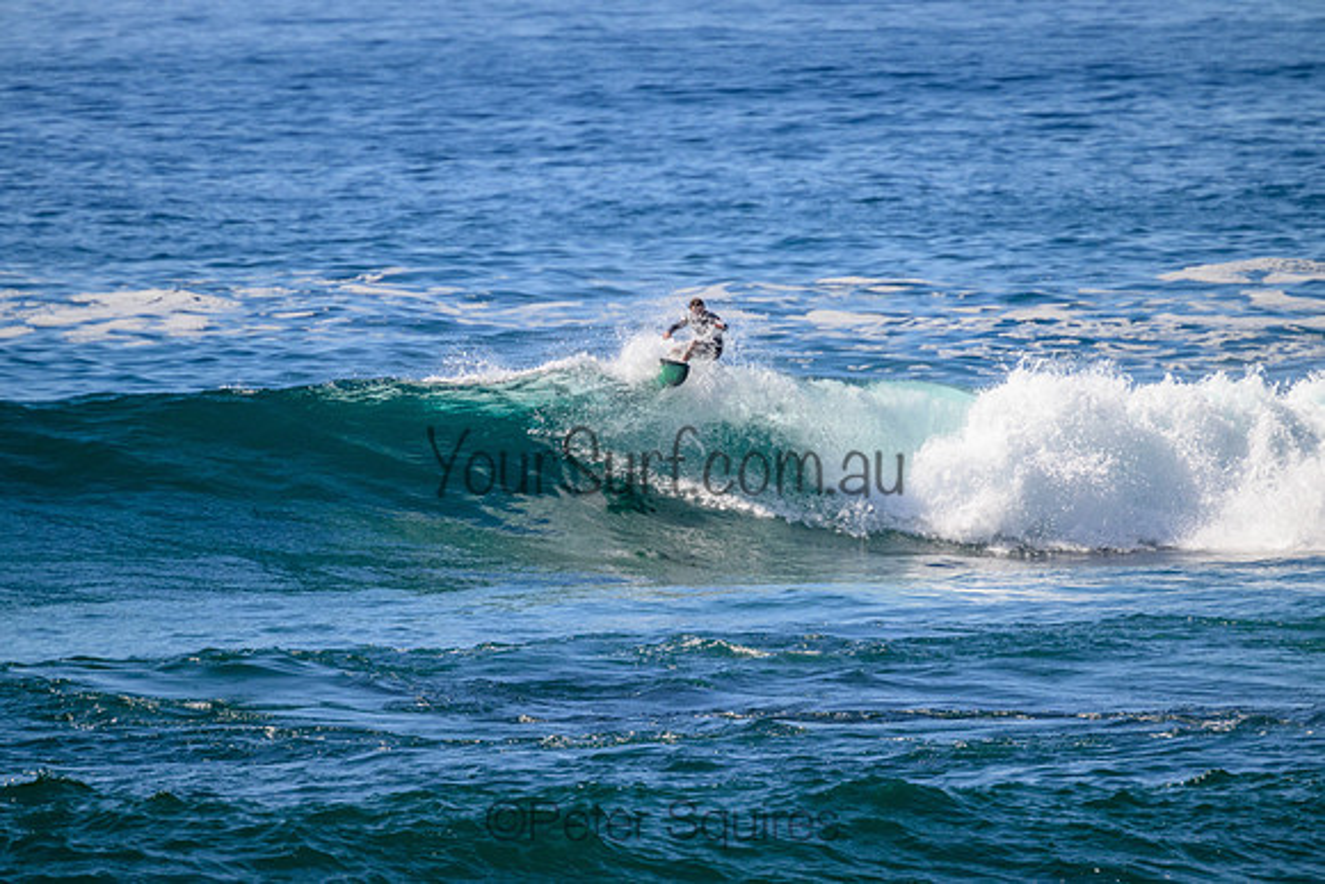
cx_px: 662
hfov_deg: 2.6
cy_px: 442
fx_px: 29450
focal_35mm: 800
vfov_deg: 1.7
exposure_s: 1/2000
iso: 1250
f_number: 11
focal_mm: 800
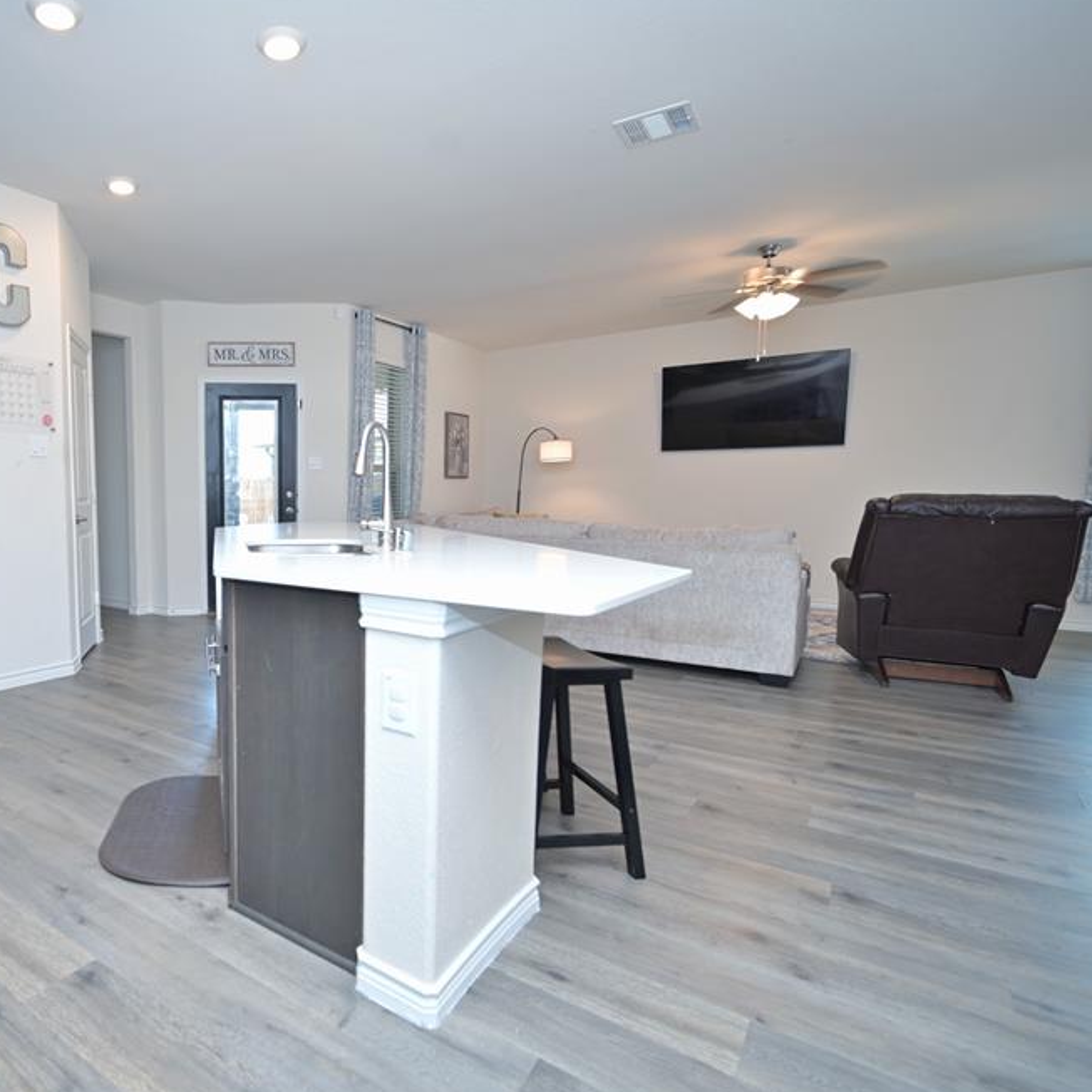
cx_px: 275
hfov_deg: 69.9
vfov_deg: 74.8
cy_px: 559
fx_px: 714
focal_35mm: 20
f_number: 4
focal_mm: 15
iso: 200
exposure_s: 1/30
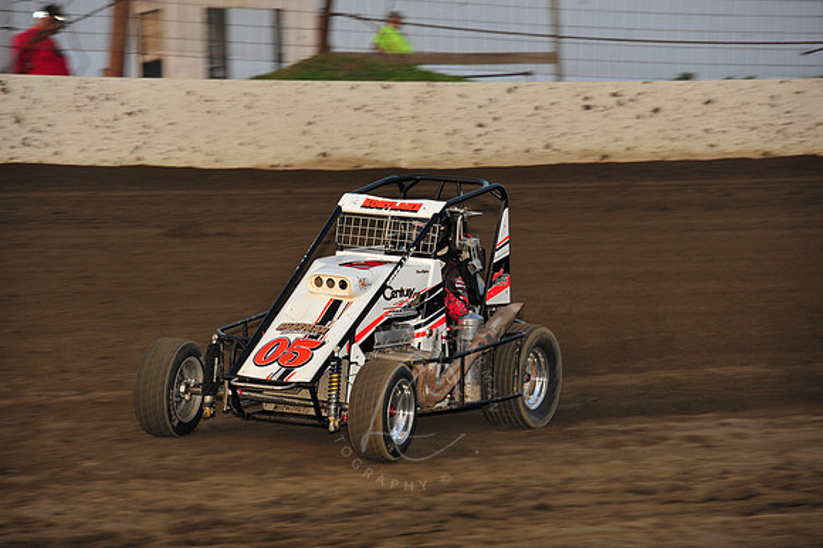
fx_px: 4227
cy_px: 274
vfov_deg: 7.4
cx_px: 412
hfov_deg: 11.1
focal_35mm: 185
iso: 800
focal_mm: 185
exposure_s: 1/320
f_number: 7.1
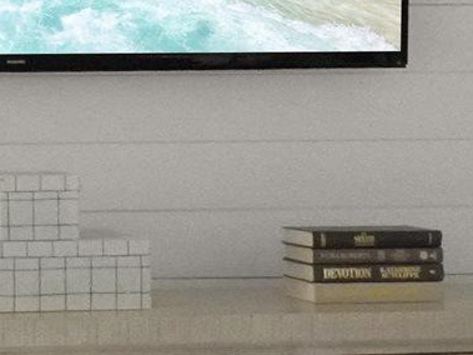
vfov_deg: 7.9
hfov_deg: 9.9
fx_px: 2554
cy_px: 9
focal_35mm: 187
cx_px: -414
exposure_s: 1/30
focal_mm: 16
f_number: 18
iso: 6400
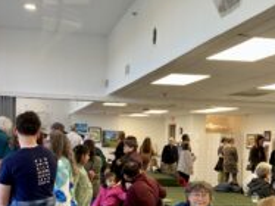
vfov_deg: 23.8
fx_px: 476
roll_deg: -1.9
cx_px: 135
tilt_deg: -4.1
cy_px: 182
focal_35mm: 60
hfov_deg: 32.2
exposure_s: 1/60
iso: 64
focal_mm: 3.99
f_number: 1.8
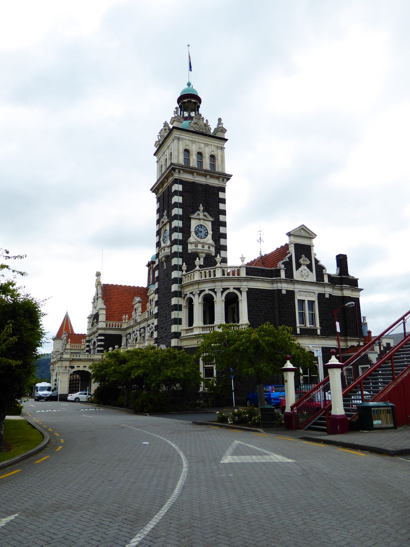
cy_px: 274
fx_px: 442
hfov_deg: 49.7
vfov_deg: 63.4
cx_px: 205
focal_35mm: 28
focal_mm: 5
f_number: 3.5
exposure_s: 1/500
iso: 80
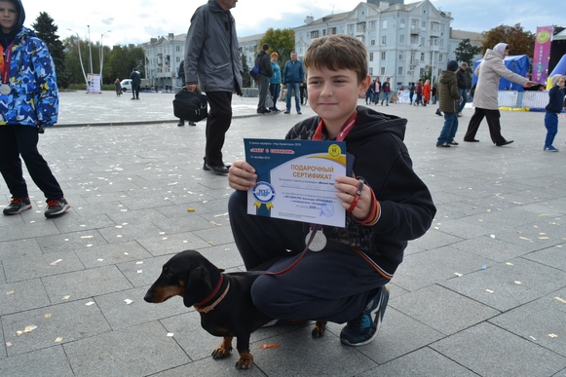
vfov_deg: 42.3
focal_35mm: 31
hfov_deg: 60.3
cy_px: 187
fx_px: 487
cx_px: 285
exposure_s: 1/250
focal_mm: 20
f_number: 8
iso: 125
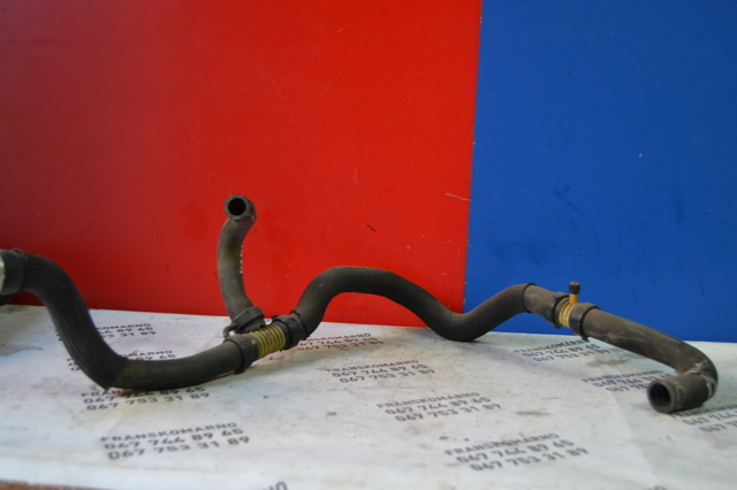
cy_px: 245
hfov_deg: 49.6
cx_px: 368
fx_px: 798
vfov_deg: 34.2
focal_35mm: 39
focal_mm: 26
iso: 640
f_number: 4
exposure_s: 1/60
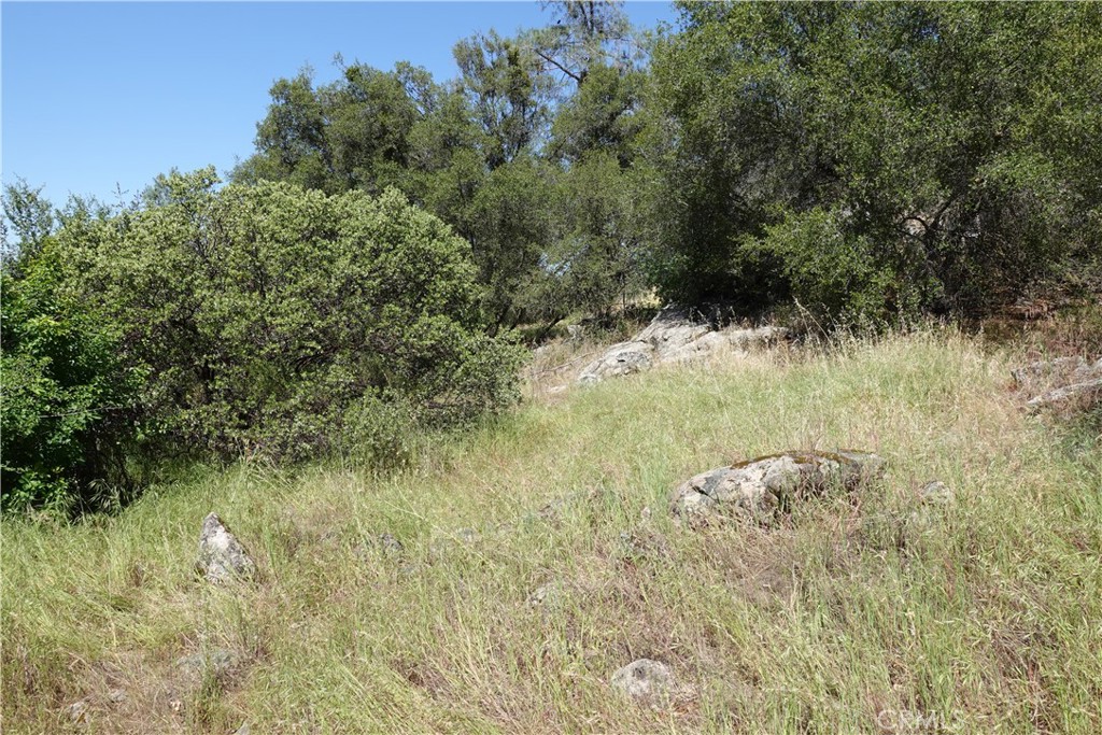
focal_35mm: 24
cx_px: 551
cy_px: 368
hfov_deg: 73.7
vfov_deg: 53.1
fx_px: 735
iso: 125
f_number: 5.6
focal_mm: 9.4
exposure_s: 1/320
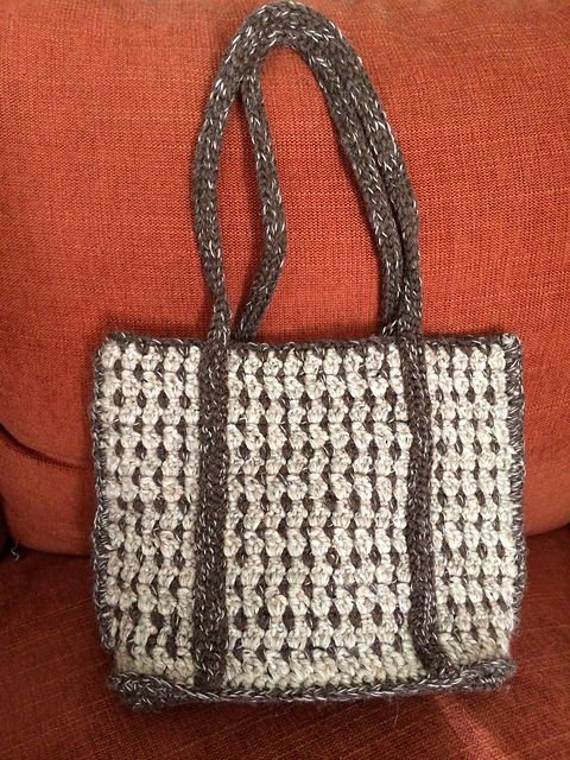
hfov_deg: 46.8
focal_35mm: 30
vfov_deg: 60.0
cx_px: 285
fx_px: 659
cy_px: 380
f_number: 2.2
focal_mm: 4.12
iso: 320
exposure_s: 1/24
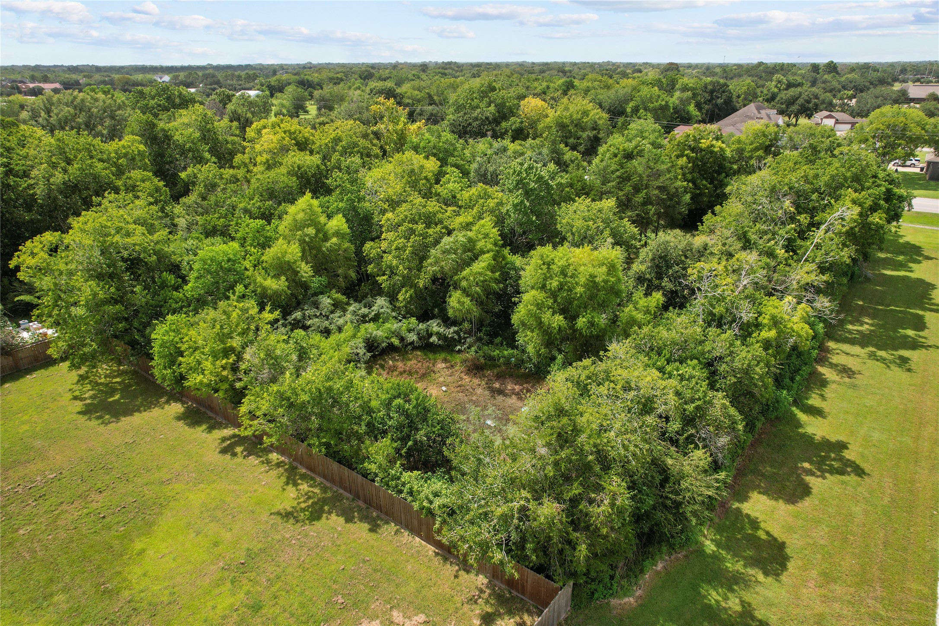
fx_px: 574
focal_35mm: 22
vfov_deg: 57.2
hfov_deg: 78.6
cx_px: 470
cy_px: 313
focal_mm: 8.38
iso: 110
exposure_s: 1/1250
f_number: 2.8
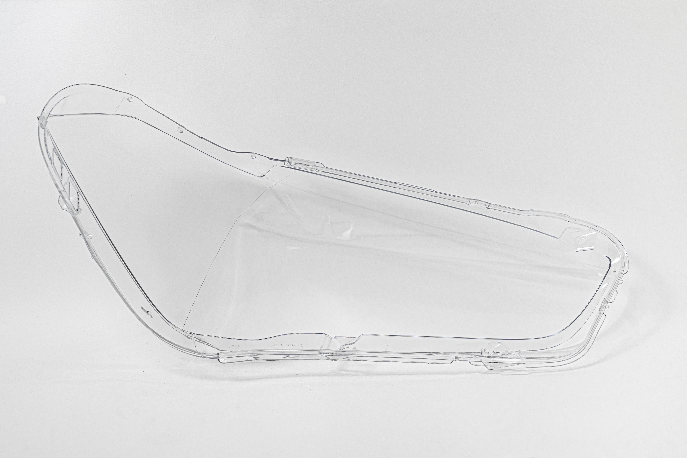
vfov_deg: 19.7
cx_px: 344
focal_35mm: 69
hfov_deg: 29.2
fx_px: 1317
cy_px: 229
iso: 100
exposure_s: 1/125
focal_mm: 69
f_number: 9
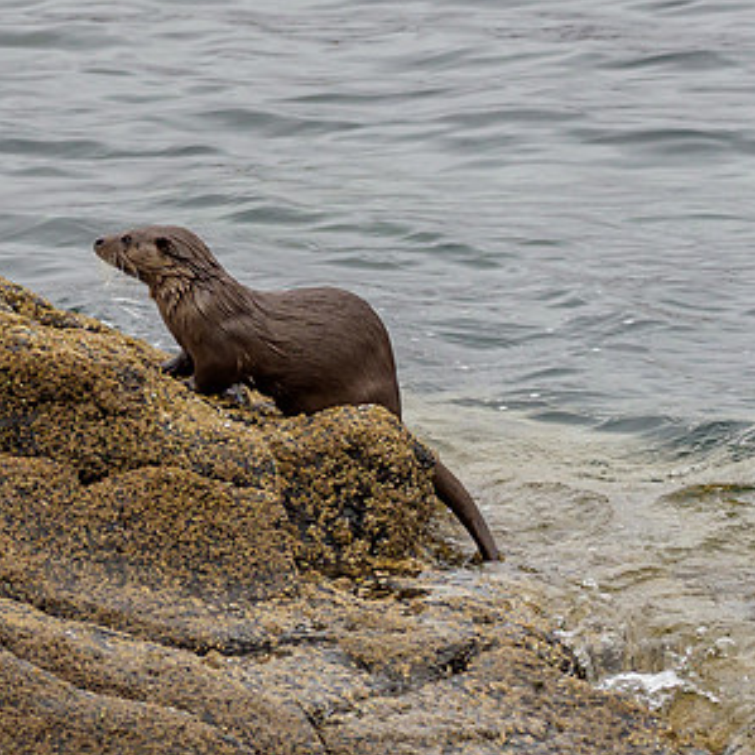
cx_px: 199
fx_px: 41234
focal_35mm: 1671
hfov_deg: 1.0
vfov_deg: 1.0
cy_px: 382
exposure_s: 1/1250
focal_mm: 300
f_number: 4
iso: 500
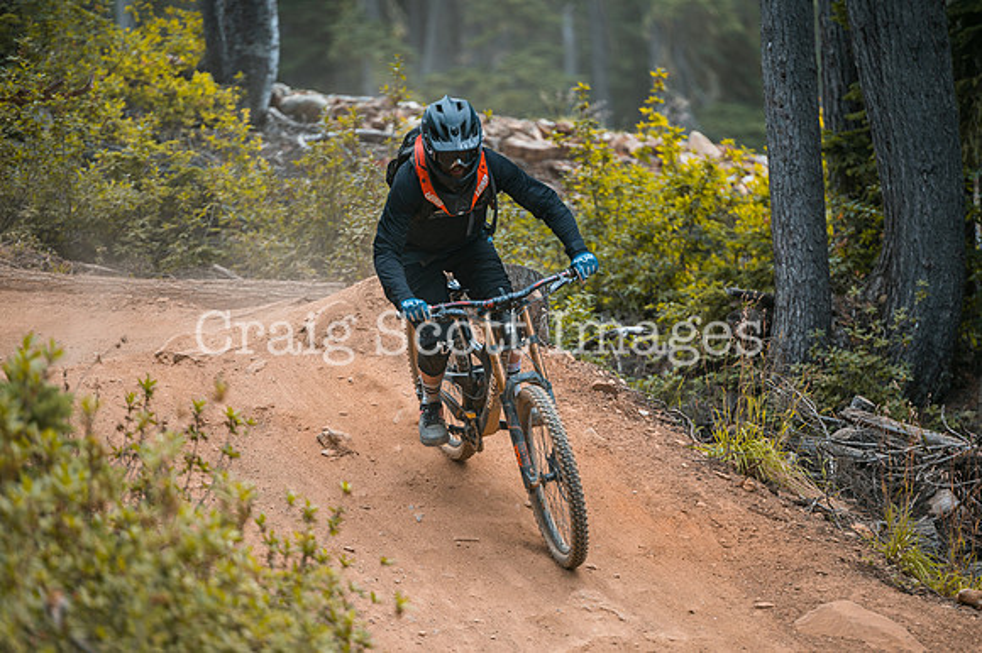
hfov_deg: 9.5
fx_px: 5915
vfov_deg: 6.3
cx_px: 533
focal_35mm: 217
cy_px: 354
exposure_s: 1/1600
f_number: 2.8
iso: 320
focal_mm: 200
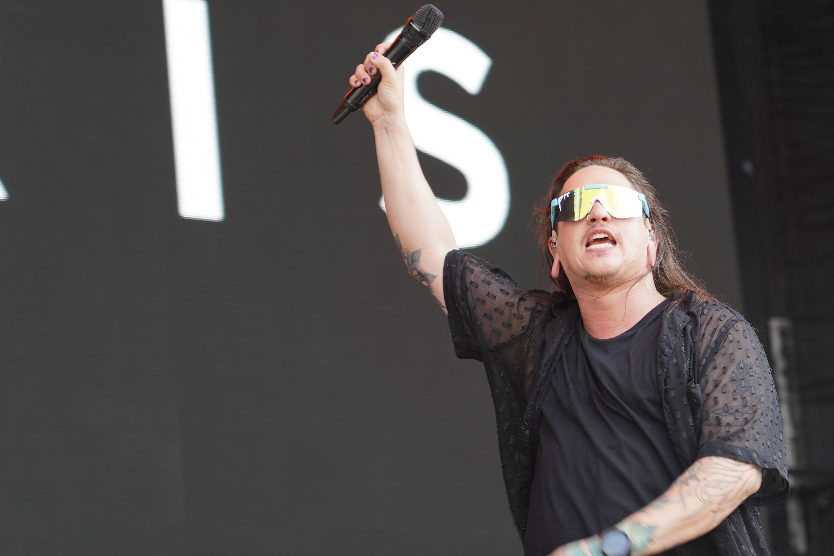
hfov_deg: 11.3
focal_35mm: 181
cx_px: 641
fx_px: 4192
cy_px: 270
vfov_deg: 7.6
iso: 100
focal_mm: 105
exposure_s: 1/125
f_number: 4
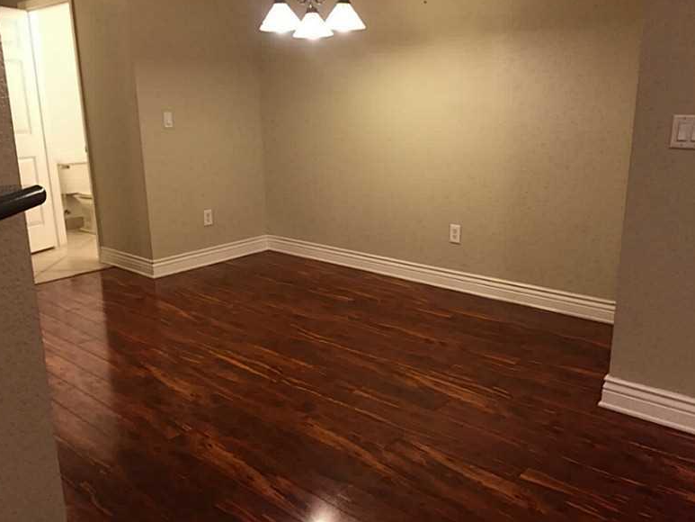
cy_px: 260
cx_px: 348
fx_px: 602
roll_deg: -0.8
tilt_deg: -13.8
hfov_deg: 60.0
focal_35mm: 30
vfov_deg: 46.8
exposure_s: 1/30
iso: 160
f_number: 2.2
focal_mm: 4.15
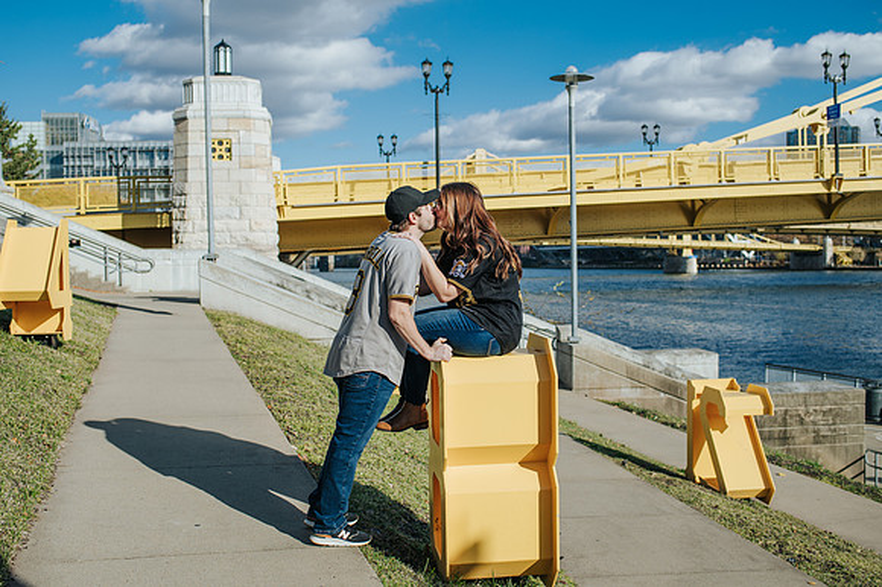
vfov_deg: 35.1
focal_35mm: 38
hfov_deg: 50.9
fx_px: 928
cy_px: 281
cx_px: 441
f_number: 3.5
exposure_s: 1/1600
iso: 100
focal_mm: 35
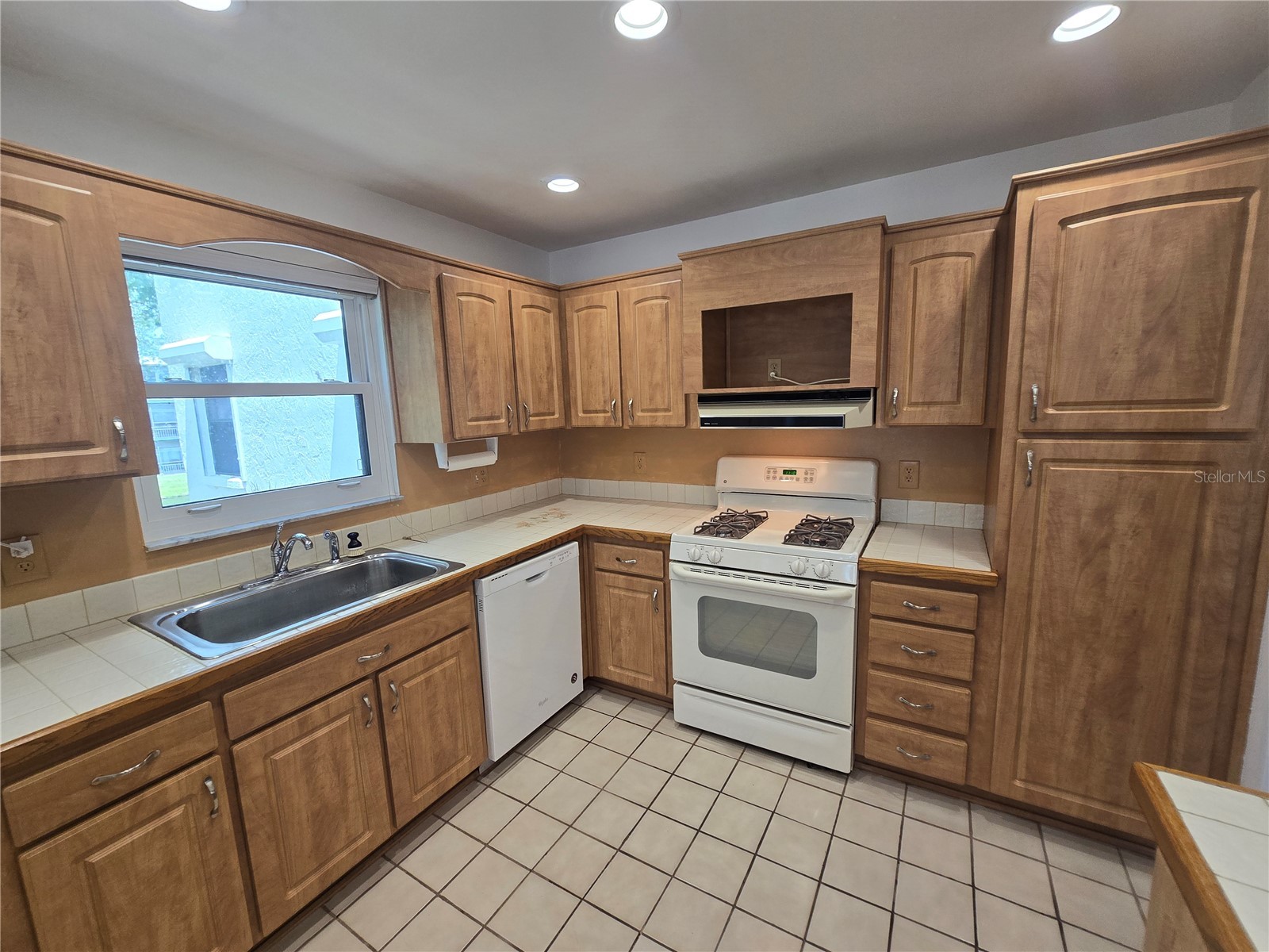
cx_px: 634
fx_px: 477
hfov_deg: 106.2
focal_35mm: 13
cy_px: 476
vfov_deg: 89.9
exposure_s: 1/60
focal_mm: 2.2
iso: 80
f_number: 2.2
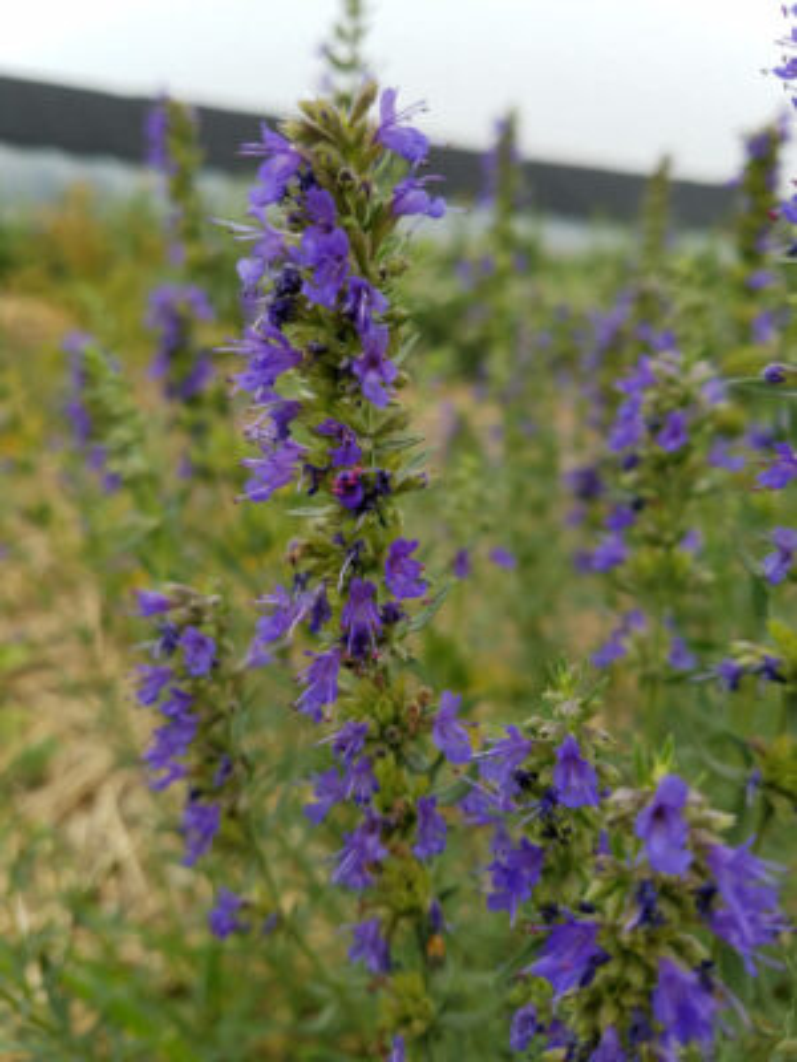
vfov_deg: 67.3
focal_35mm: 26
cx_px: 398
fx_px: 798
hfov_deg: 53.1
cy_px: 531
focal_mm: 4.2
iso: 50
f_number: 1.7
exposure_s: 1/948
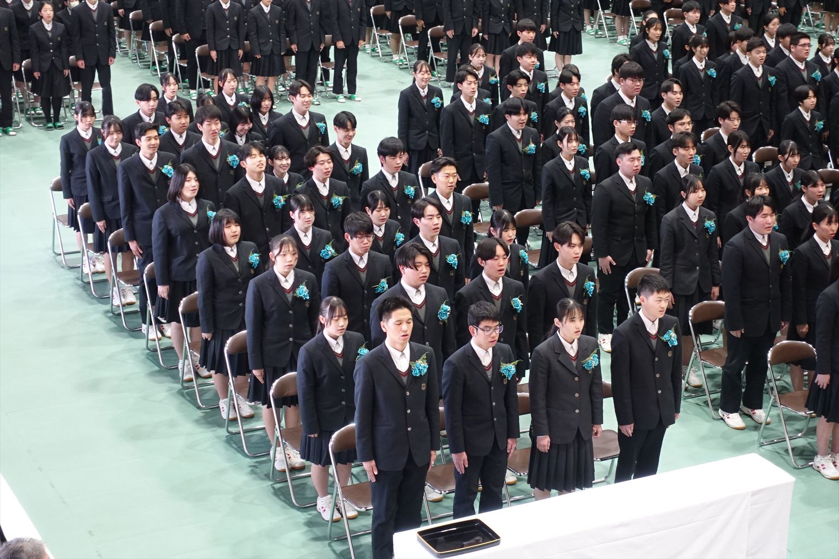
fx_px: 1631
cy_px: 280
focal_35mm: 70
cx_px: 420
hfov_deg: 28.8
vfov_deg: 19.5
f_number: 2.8
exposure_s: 1/50
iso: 800
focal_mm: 25.7
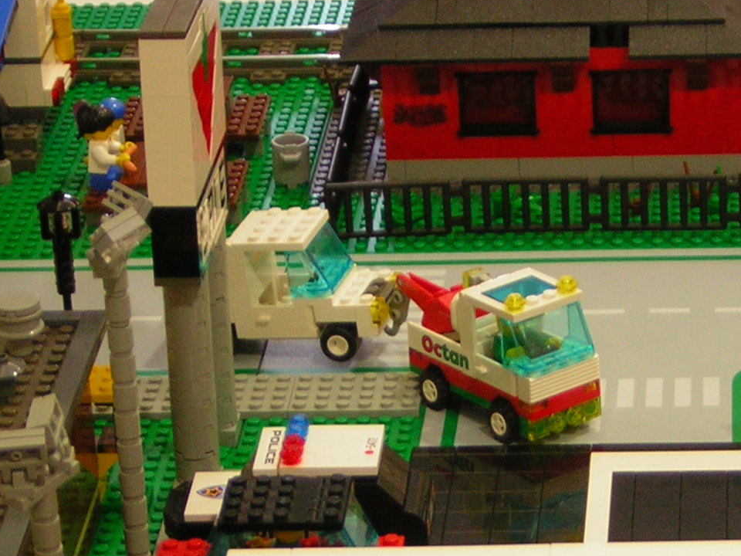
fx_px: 3853
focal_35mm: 180
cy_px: 378
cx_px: 580
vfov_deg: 8.2
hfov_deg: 11.0
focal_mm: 14.1
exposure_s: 1/5.6
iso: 77
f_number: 4.7
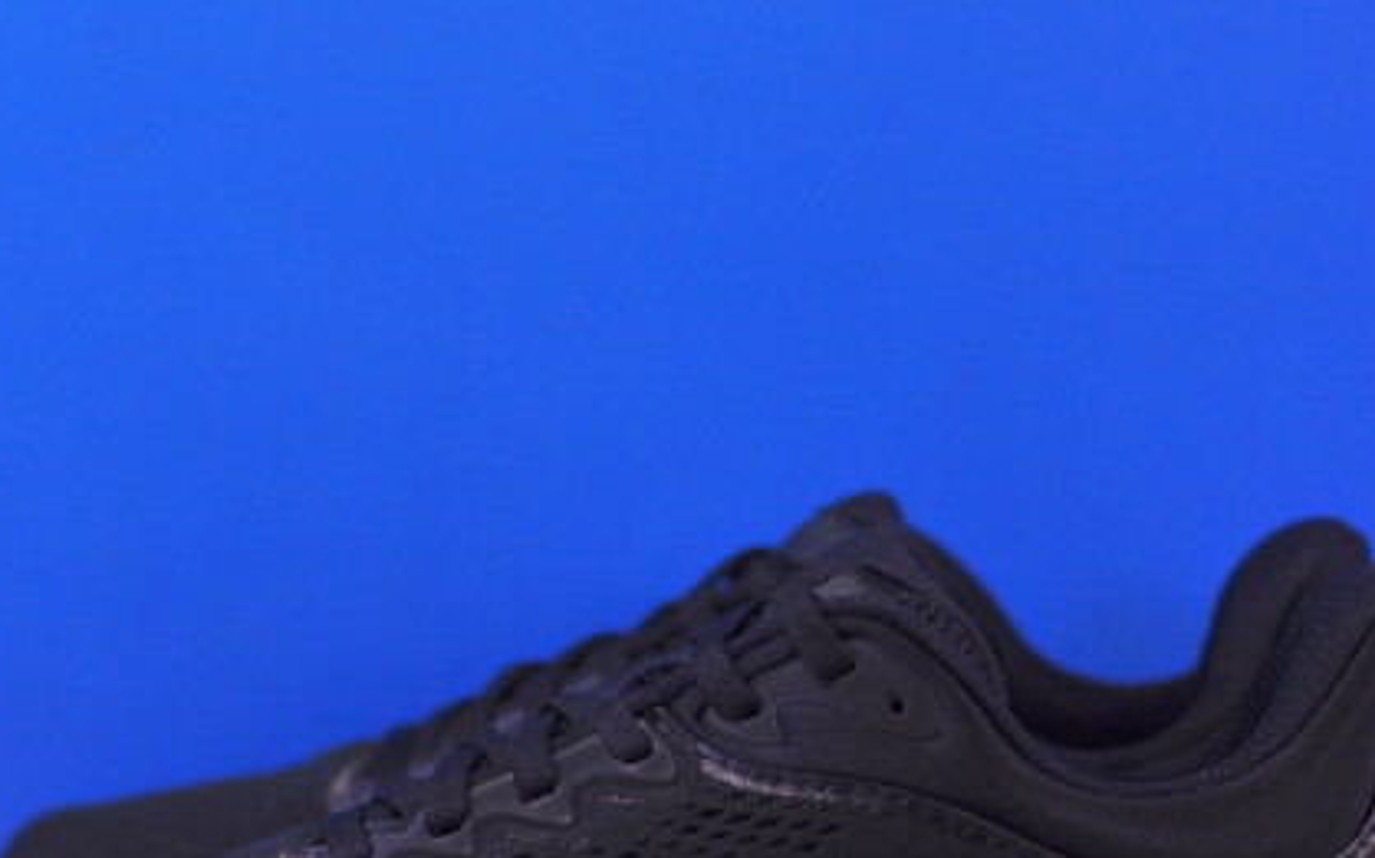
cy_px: 685
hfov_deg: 14.3
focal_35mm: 146
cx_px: 697
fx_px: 5470
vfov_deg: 9.0
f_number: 2.8
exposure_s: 1/320
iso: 250
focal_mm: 50
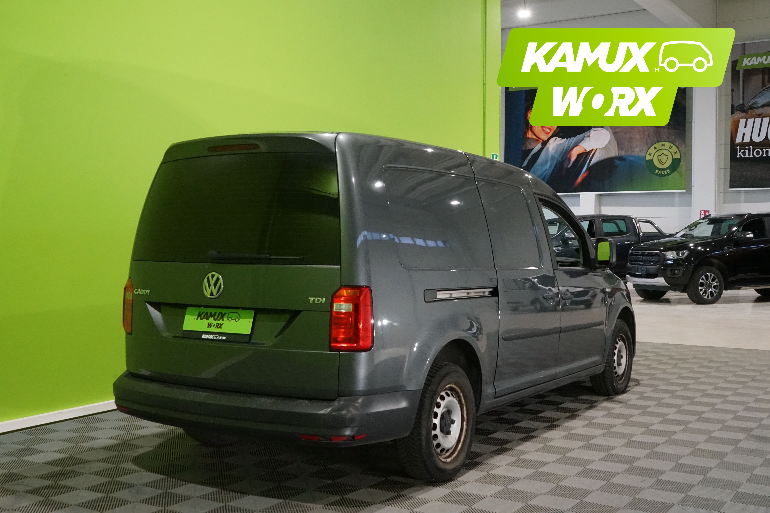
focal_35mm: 40
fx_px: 855
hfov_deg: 48.5
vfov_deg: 33.4
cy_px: 256
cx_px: 385
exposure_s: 1/50
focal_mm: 40
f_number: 14
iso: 6400
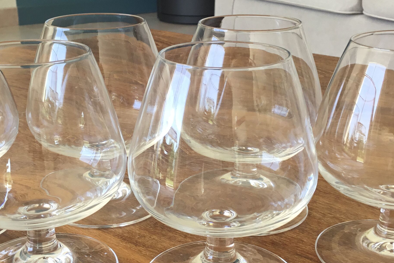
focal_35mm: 58
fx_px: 635
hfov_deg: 34.4
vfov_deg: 23.4
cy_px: 144
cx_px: 172
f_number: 2.4
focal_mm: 3.3
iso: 25
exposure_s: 1/50
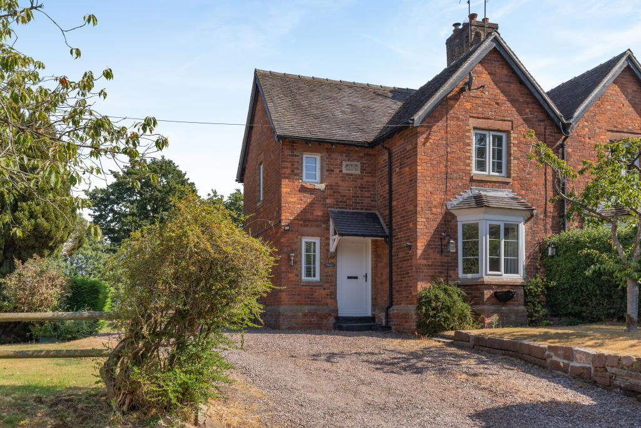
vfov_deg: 42.3
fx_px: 552
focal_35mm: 31
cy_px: 214
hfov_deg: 60.3
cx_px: 320
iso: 320
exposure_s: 1/250
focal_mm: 31
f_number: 8
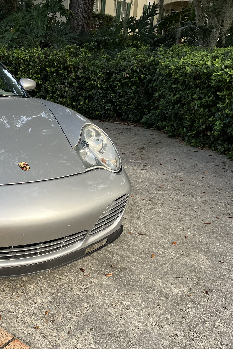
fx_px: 359
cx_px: 0
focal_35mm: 37
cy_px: 178
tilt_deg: -18.4
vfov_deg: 51.9
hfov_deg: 33.0
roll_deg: +1.1
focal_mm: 5.1
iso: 50
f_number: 1.6
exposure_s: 1/513
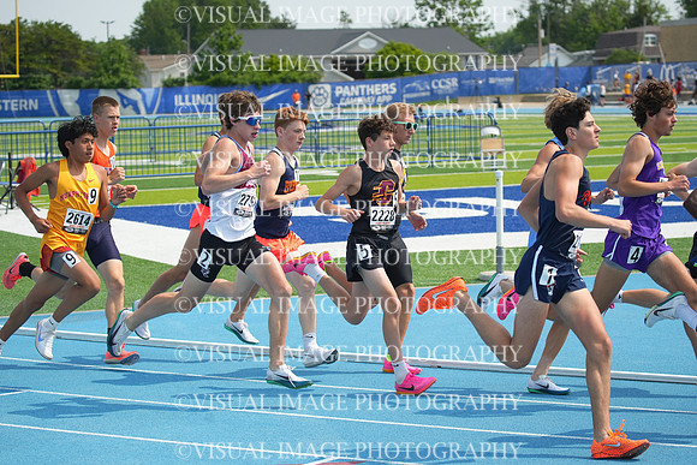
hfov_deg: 17.8
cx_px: 348
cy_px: 232
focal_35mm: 115
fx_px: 2227
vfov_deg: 11.9
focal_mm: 115
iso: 500
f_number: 5.6
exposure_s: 1/2500
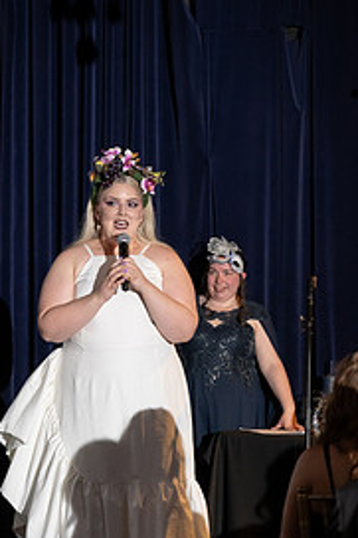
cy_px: 407
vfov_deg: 11.3
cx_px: 133
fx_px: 2718
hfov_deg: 7.5
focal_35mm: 182
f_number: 5
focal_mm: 110
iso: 2500
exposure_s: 1/200
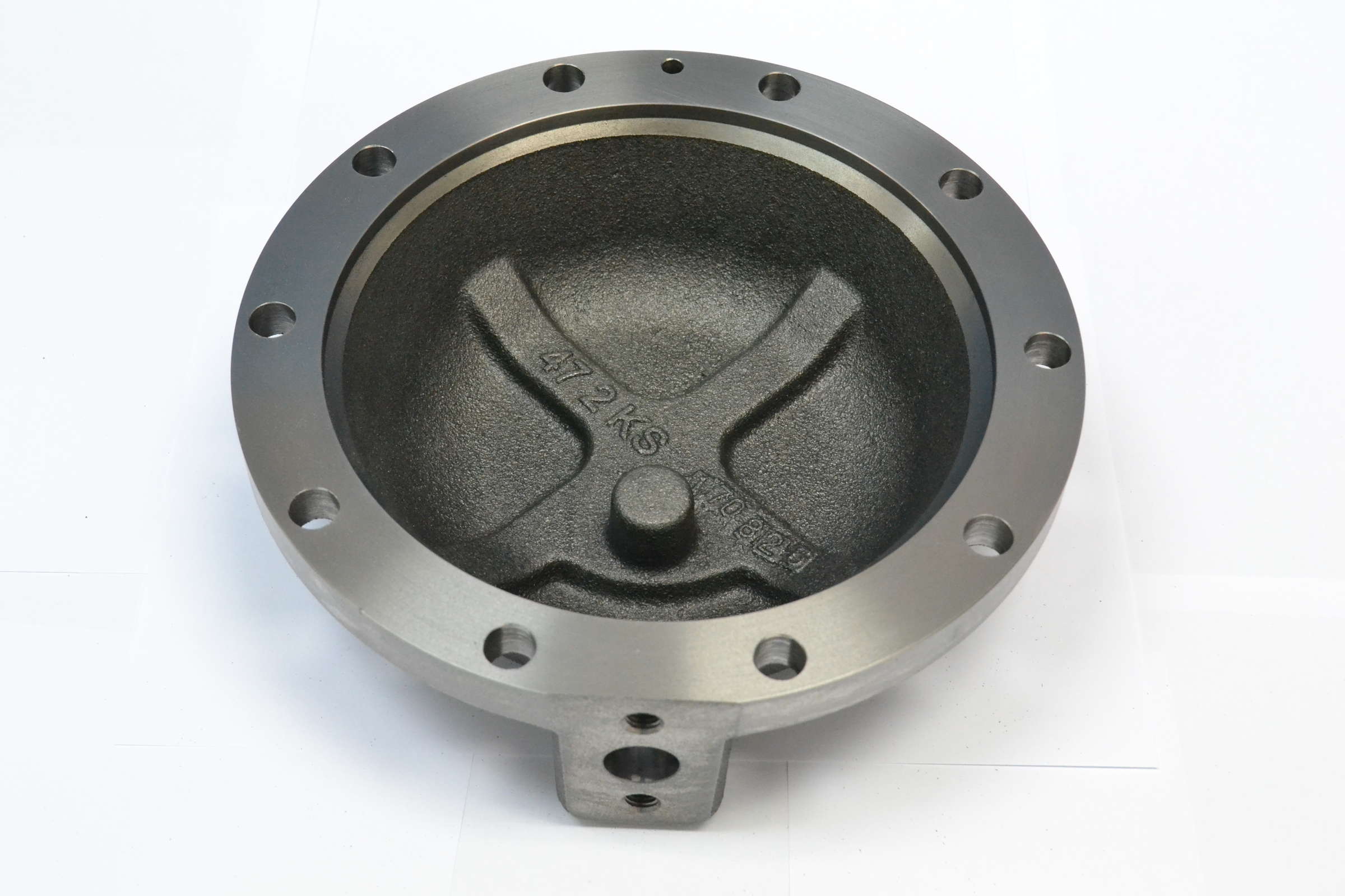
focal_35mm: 51
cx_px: 672
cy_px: 448
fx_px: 1905
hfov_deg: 38.9
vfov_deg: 26.5
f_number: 7.1
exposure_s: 1/60
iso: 3200
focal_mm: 34
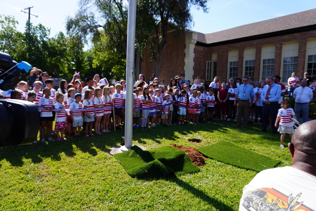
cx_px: 158
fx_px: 211
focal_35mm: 24
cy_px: 106
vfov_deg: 53.1
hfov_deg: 73.7
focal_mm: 16
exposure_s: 1/320
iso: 100
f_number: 5
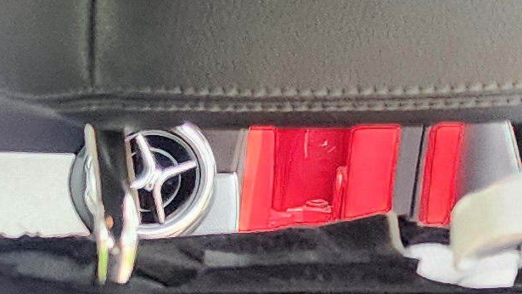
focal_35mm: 163
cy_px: 612
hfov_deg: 11.3
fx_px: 2256
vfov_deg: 7.1
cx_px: -670
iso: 250
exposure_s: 1/120
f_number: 1.8
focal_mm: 6.4
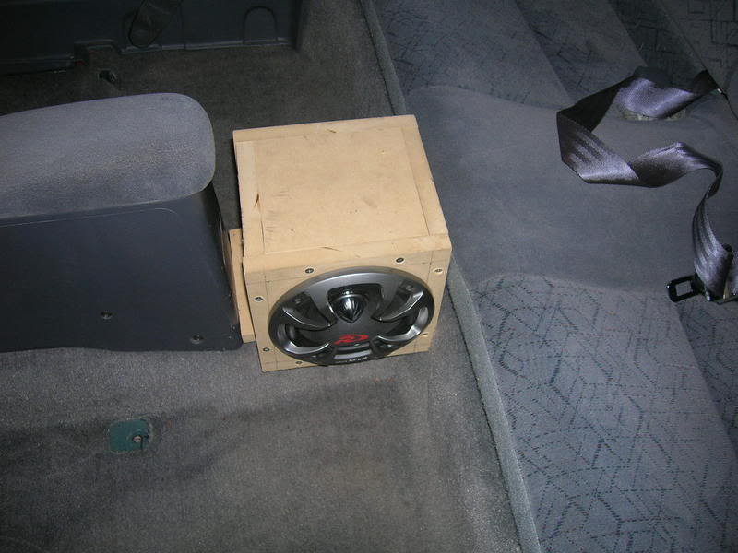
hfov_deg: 54.0
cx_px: 369
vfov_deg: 41.8
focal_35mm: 34
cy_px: 276
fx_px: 725
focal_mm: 5.7
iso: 50
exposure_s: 1/60.1
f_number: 2.9
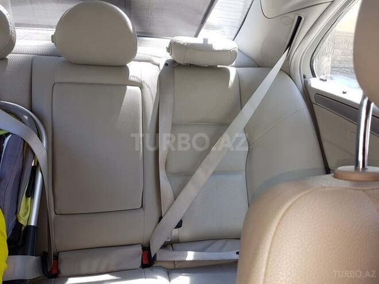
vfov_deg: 53.1
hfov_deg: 67.3
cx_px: 190
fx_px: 285
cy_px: 142
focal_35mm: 26
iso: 40
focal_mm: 4.2
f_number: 1.7
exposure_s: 1/100
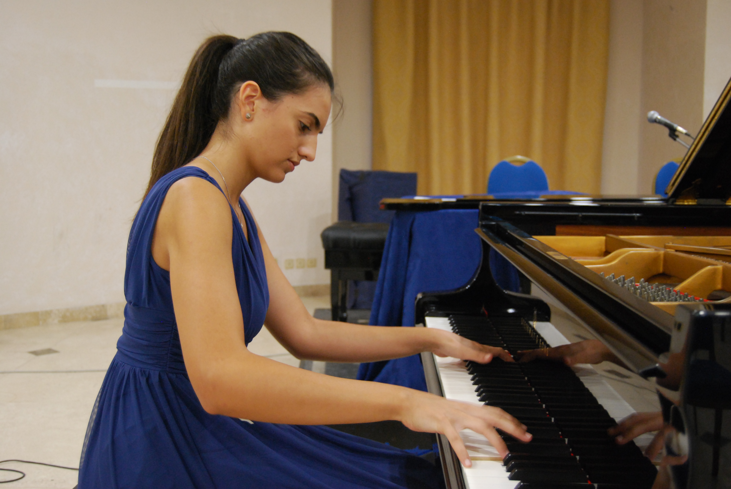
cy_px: 244
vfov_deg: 32.0
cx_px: 366
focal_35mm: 42
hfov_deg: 46.3
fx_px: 854
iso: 900
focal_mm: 28
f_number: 4.2
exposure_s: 1/30
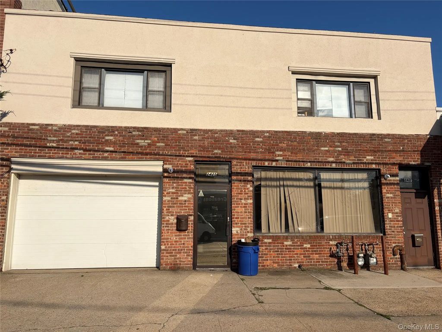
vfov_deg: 53.1
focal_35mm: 26
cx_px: 221
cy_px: 166
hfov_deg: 67.3
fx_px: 332
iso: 50
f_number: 1.6
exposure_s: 1/6329
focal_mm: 5.96
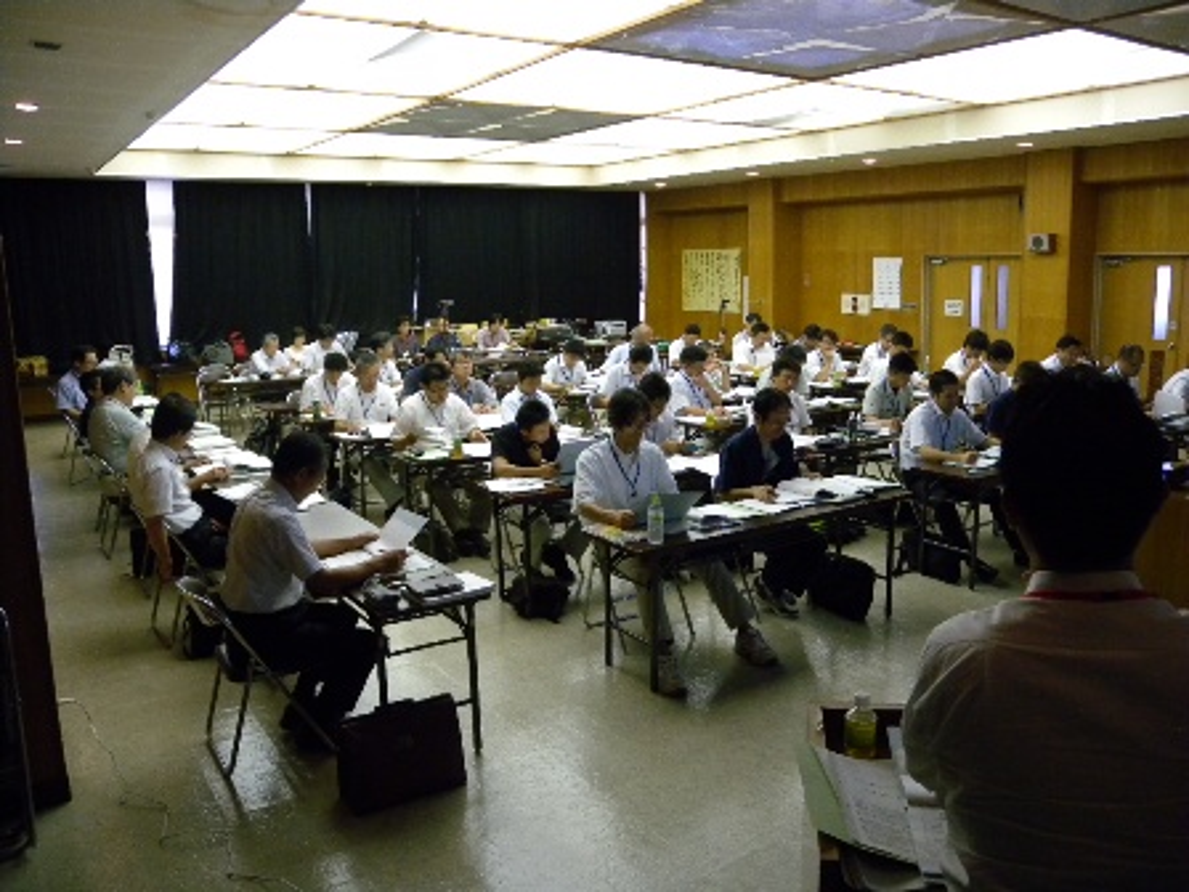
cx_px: 594
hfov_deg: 63.4
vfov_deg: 49.7
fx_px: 962
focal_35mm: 28
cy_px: 446
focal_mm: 6
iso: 395
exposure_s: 1/59.5
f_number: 2.7
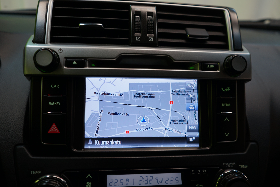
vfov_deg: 46.4
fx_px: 218
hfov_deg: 65.5
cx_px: 140
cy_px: 94
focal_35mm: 28
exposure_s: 1/30
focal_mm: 28
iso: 100
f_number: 3.5
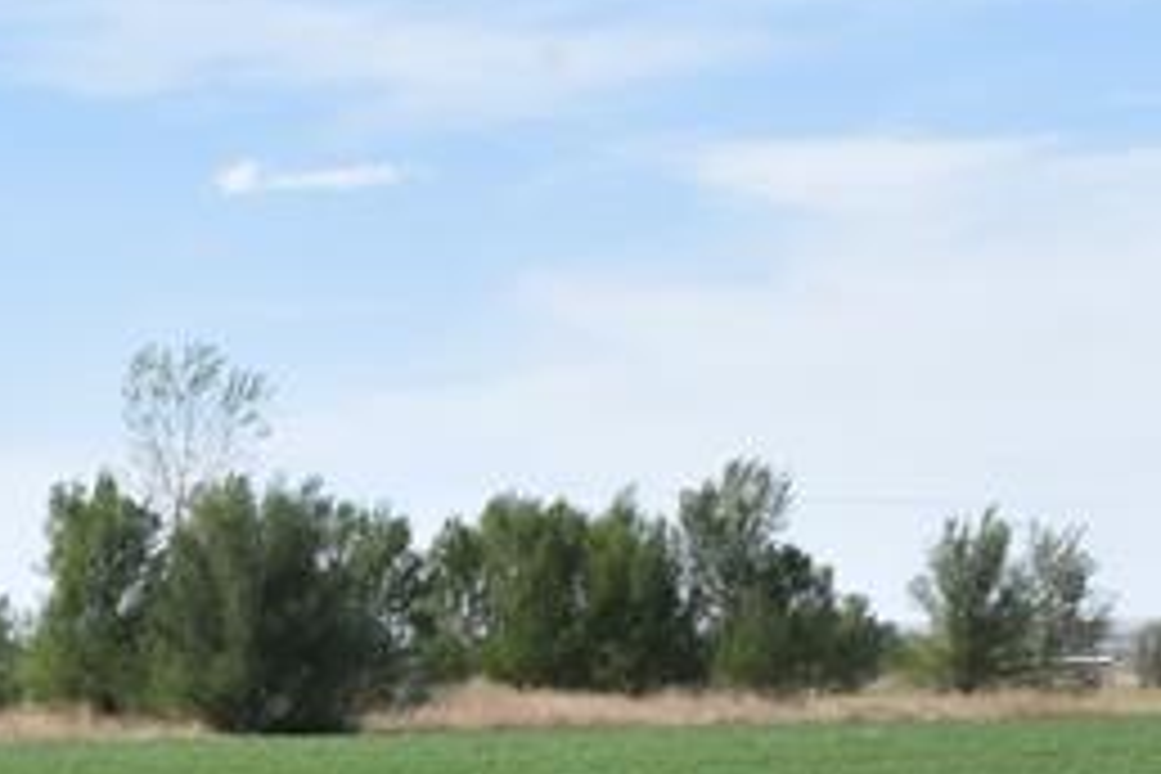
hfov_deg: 14.4
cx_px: -310
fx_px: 4417
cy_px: 1503
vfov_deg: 9.4
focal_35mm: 137
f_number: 25
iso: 500
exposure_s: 1/200
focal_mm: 23
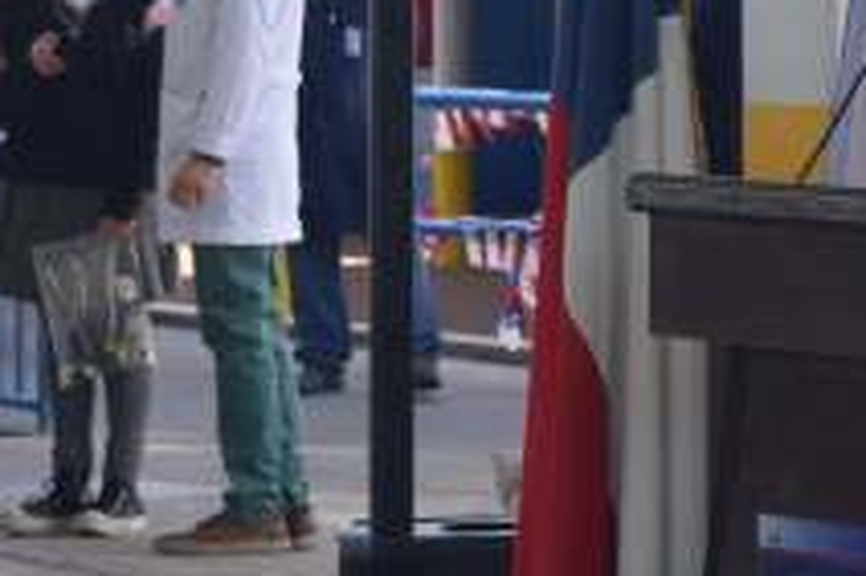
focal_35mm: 279
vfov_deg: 4.9
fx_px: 6698
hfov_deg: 7.2
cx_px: 1511
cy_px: 184
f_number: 8
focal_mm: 35
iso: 280
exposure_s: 1/250
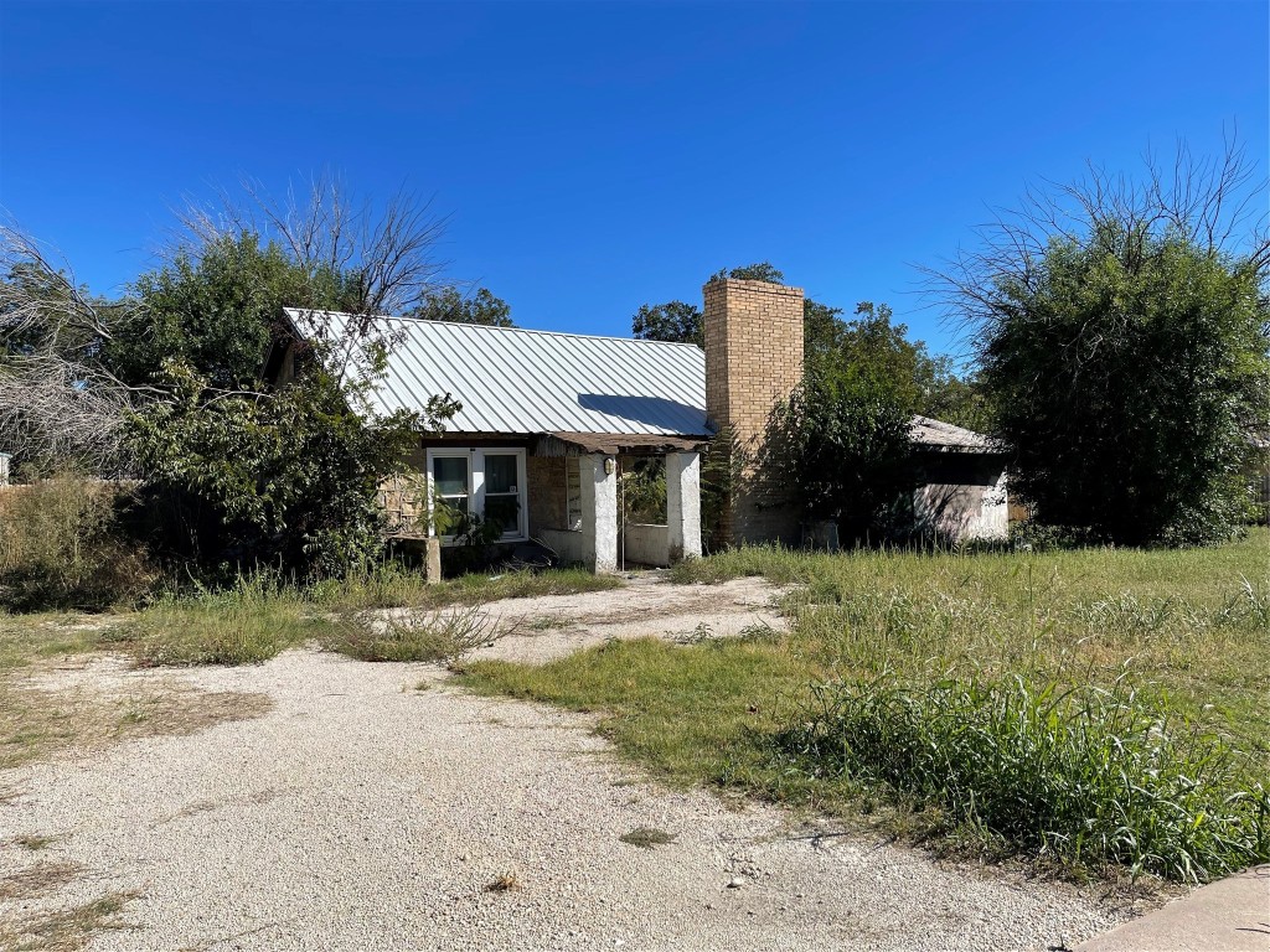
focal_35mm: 26
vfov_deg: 53.1
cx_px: 635
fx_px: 954
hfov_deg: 67.3
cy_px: 476
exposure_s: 1/4348
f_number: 1.6
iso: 32
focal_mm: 5.1
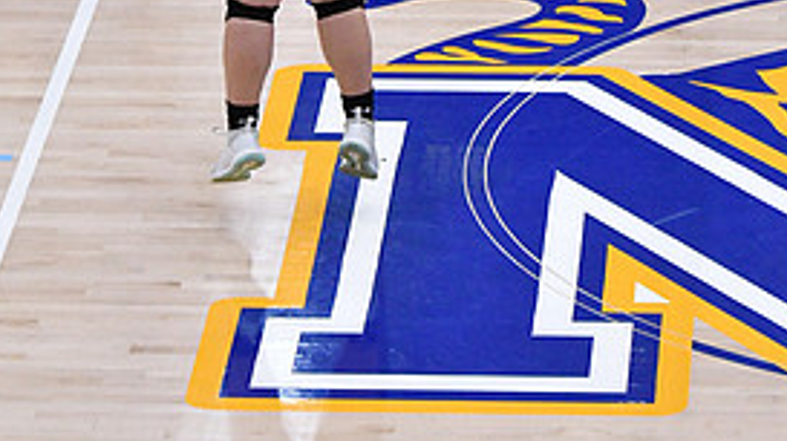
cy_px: -389
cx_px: 316
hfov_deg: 7.2
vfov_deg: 4.0
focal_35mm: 301
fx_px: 6276
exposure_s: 1/1250
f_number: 3.2
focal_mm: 90
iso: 6400
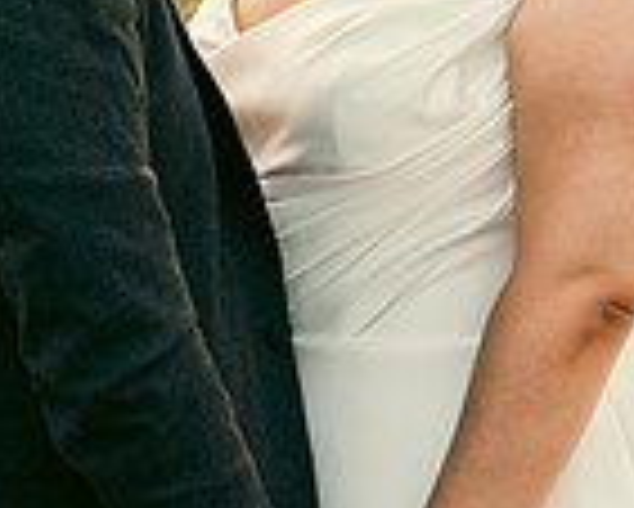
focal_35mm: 232
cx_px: 247
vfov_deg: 6.7
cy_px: 52
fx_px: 4356
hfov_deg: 8.3
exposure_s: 1/500
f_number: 3.5
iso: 125
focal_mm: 40
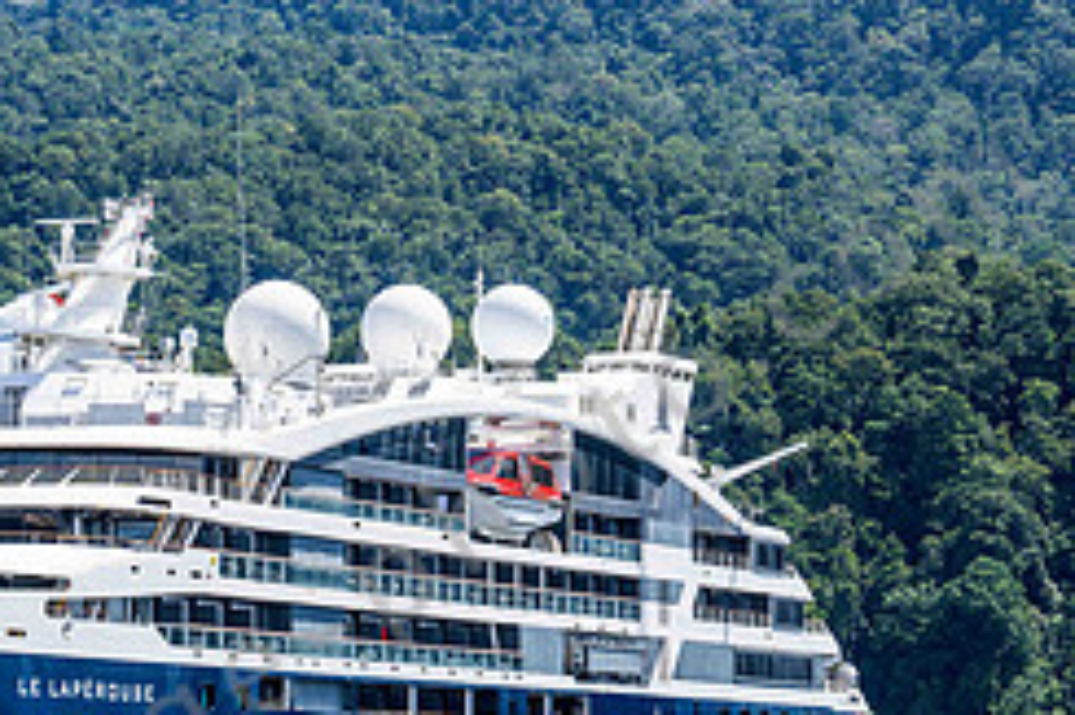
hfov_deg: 12.4
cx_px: 417
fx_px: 4953
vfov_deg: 8.2
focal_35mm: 166
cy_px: 551
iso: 200
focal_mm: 70
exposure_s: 1/1000
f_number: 4.5
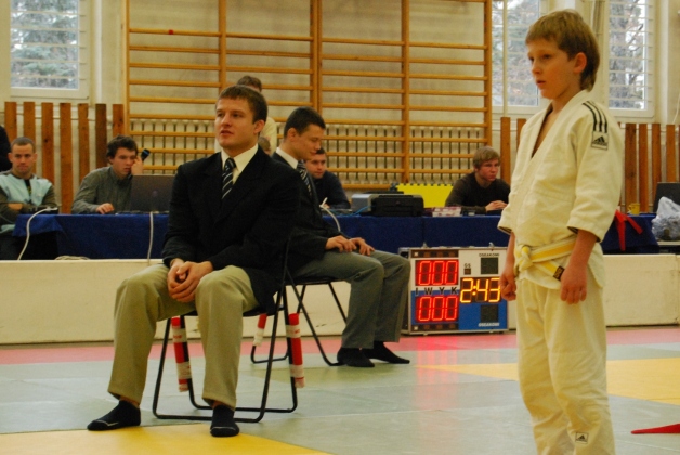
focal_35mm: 82
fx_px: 1560
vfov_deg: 16.6
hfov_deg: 24.6
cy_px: 228
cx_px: 340
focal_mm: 55
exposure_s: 1/40
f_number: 5.6
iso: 1600
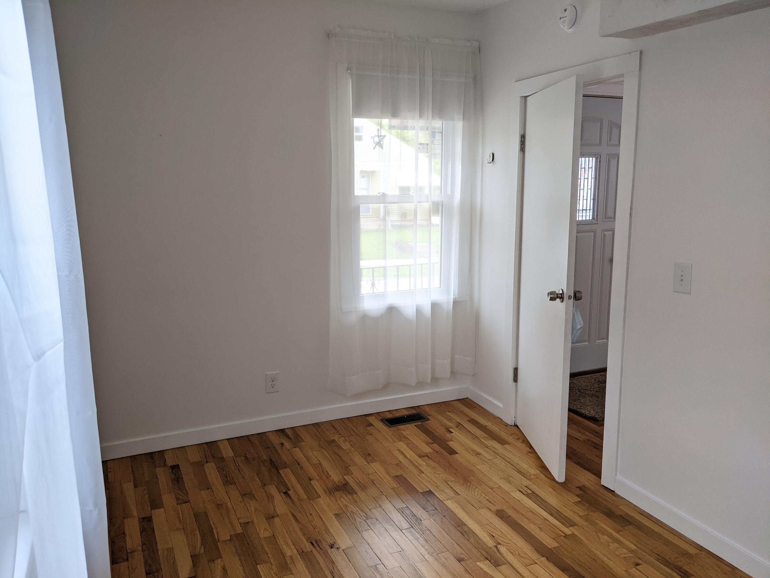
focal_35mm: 27
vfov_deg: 51.4
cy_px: 289
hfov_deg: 65.3
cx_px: 385
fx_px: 601
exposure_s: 1/224
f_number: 1.8
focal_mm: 4.44
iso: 111
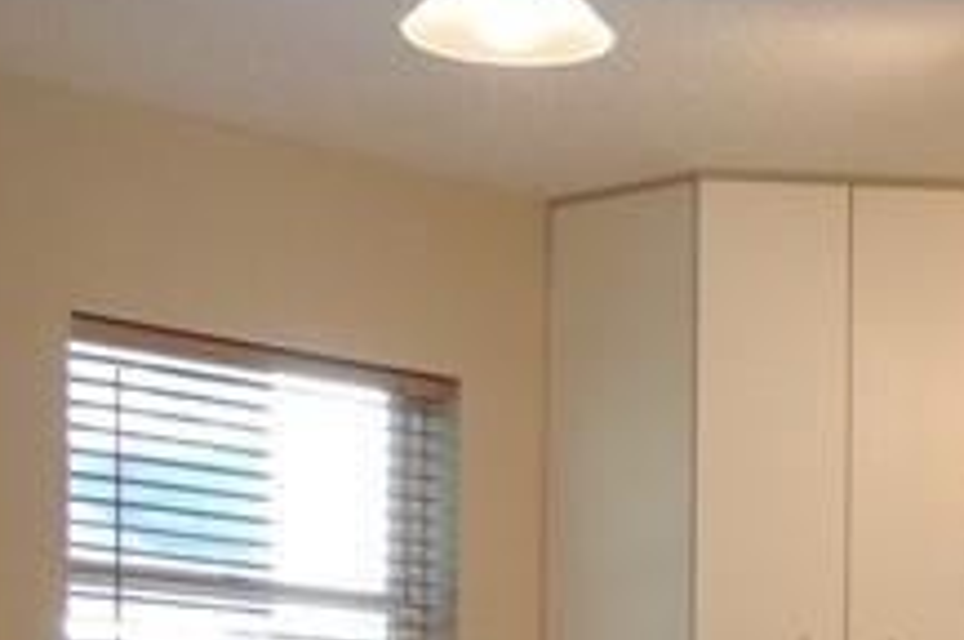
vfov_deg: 11.1
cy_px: 1000
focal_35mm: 118
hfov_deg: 16.9
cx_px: 995
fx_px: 3155
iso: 200
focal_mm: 4.3
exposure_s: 1/30
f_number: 3
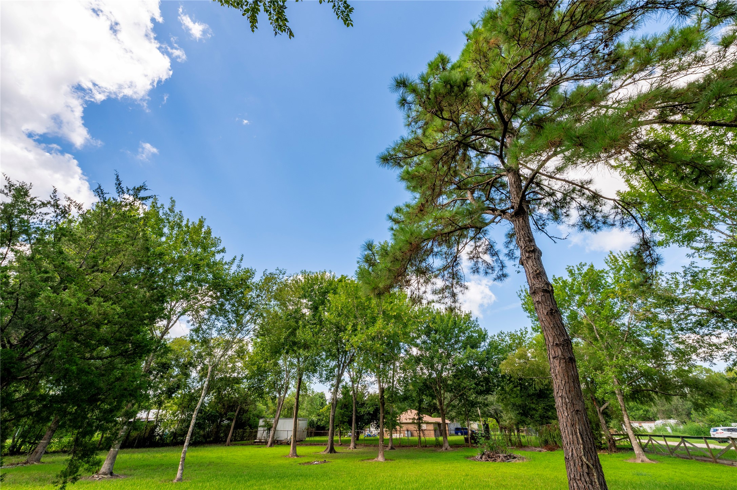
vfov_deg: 81.1
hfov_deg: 104.3
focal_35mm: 14
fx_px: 286
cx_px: 368
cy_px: 245
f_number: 14
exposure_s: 1/50
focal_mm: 14
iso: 125
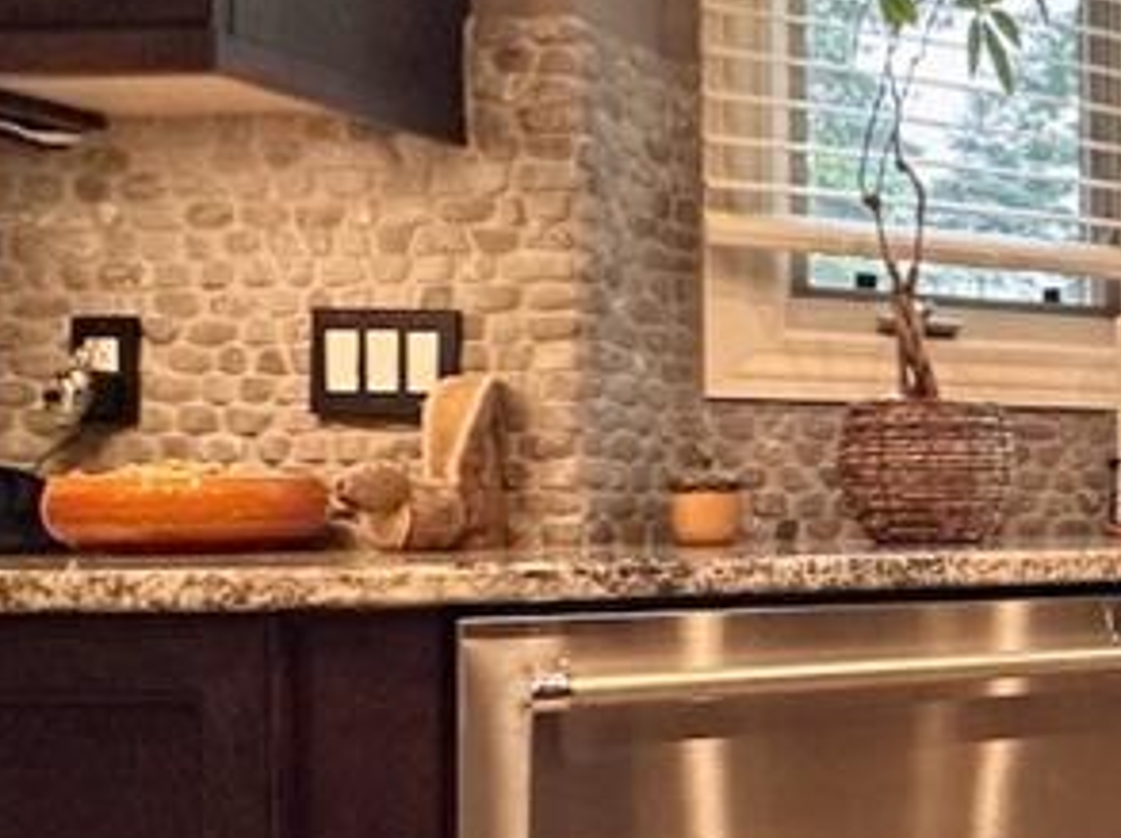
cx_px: 1611
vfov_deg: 29.5
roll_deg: +0.7
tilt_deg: -0.5
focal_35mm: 49
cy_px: 524
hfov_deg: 28.3
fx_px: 1585
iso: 250
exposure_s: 1/120
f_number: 2.2
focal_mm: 2.22
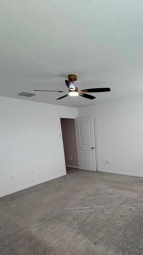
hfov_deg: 52.1
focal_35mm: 21
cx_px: 100
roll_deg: +2.7
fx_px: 142
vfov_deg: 80.8
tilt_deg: -15.2
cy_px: 172
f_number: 2.2
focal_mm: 2.22
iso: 80
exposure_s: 1/121
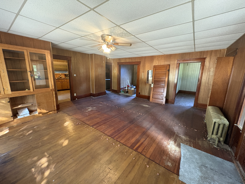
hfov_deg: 102.1
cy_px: 92
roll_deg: -1.3
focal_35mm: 14
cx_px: 122
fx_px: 99
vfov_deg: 85.7
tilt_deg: -11.0
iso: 640
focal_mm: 2.22
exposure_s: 1/40
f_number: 2.2
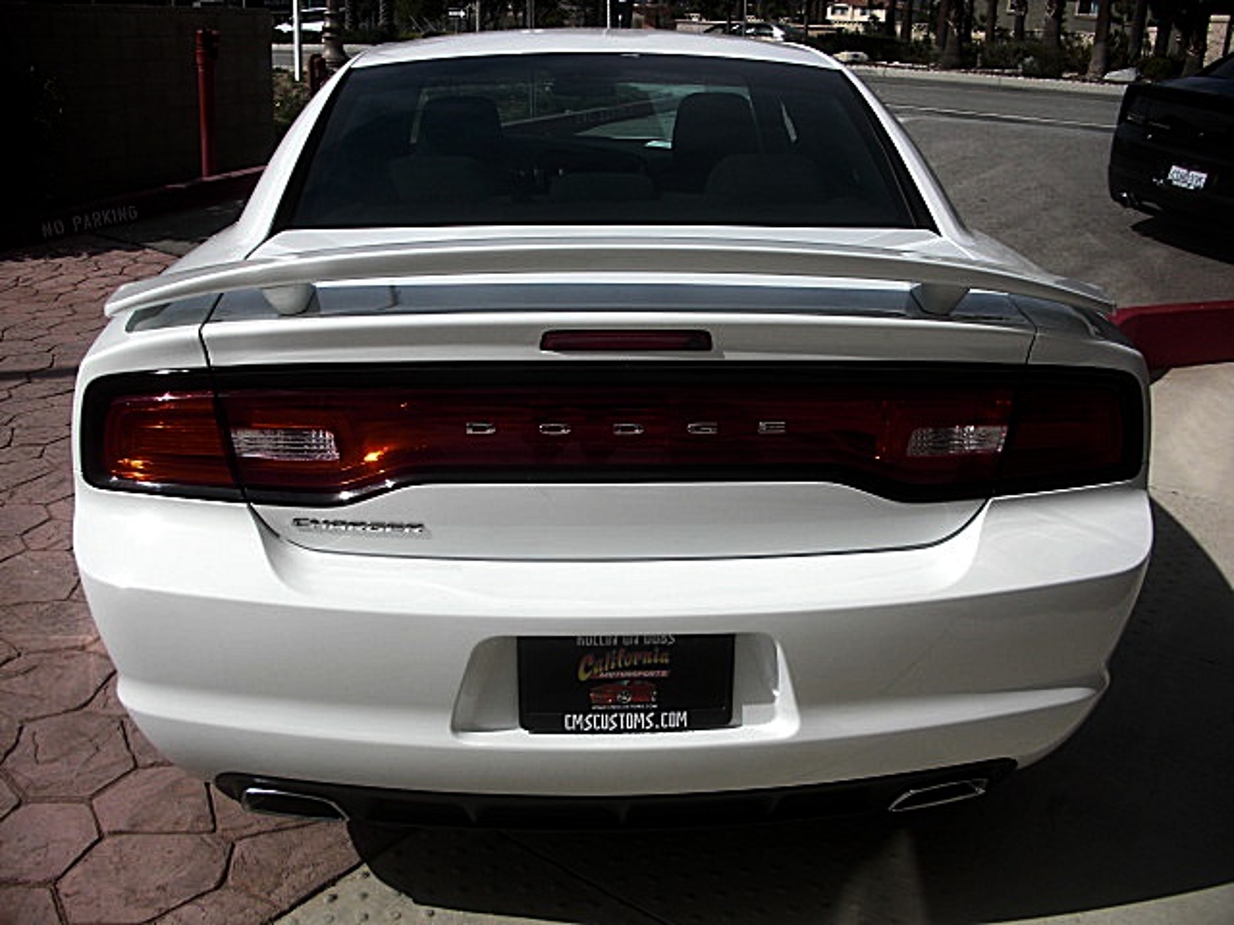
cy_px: 462
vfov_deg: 39.7
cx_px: 617
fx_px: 1283
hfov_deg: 51.4
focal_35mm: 36
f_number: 7.9
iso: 50
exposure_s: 1/250
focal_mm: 6.3
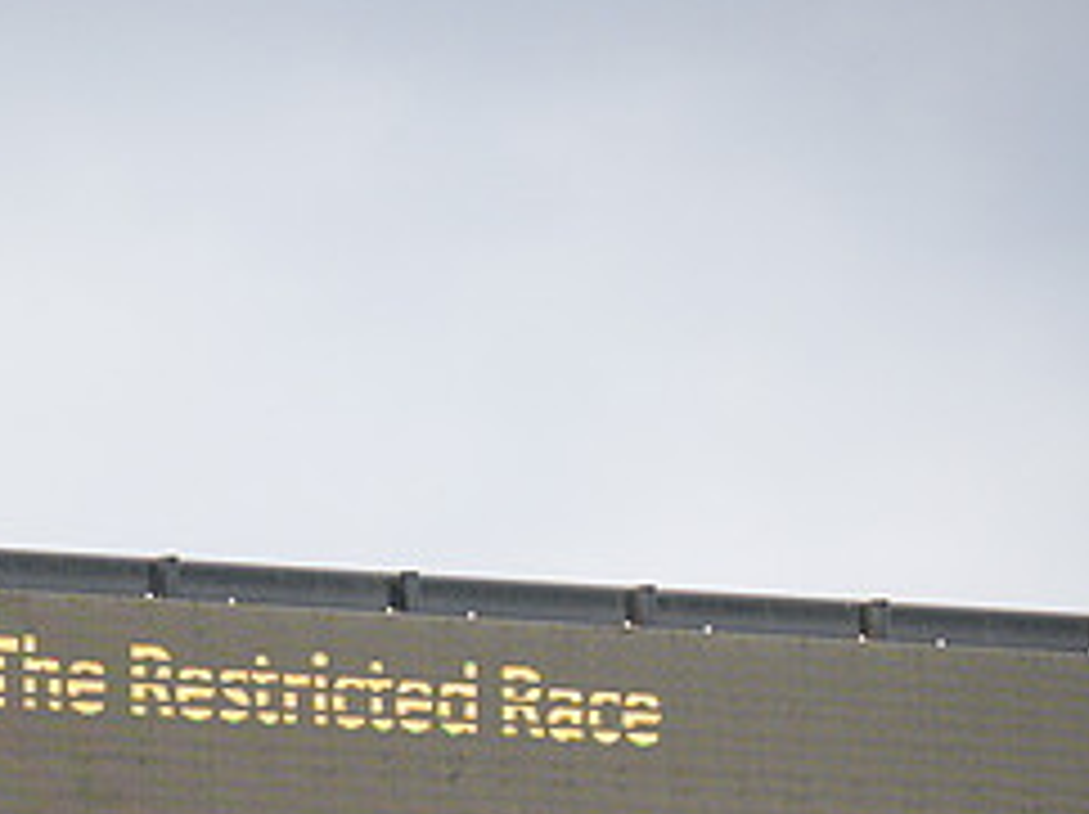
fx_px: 26368
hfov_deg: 2.4
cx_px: 347
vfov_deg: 1.8
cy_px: 944
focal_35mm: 839
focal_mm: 200
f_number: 3.2
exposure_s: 1/1600
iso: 400
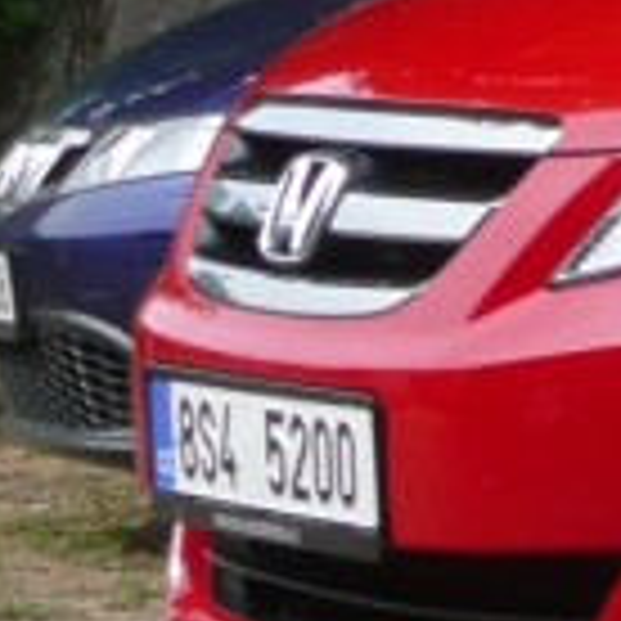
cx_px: 1994
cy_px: -117
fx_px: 6657
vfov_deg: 5.3
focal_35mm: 328
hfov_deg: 5.0
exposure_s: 1/400
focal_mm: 8.2
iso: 100
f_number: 4.2
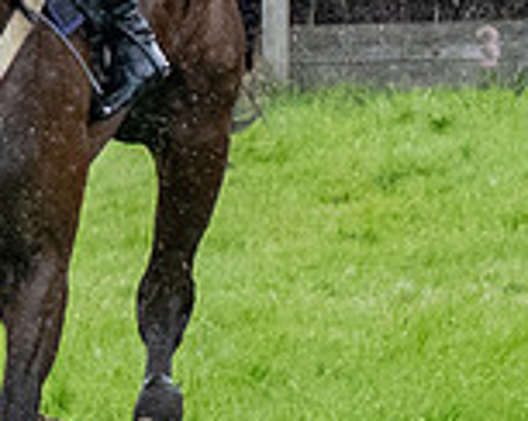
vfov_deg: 1.4
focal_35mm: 1096
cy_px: 303
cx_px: -94
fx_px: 17105
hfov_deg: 1.8
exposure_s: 1/1000
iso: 2000
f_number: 4
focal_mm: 98
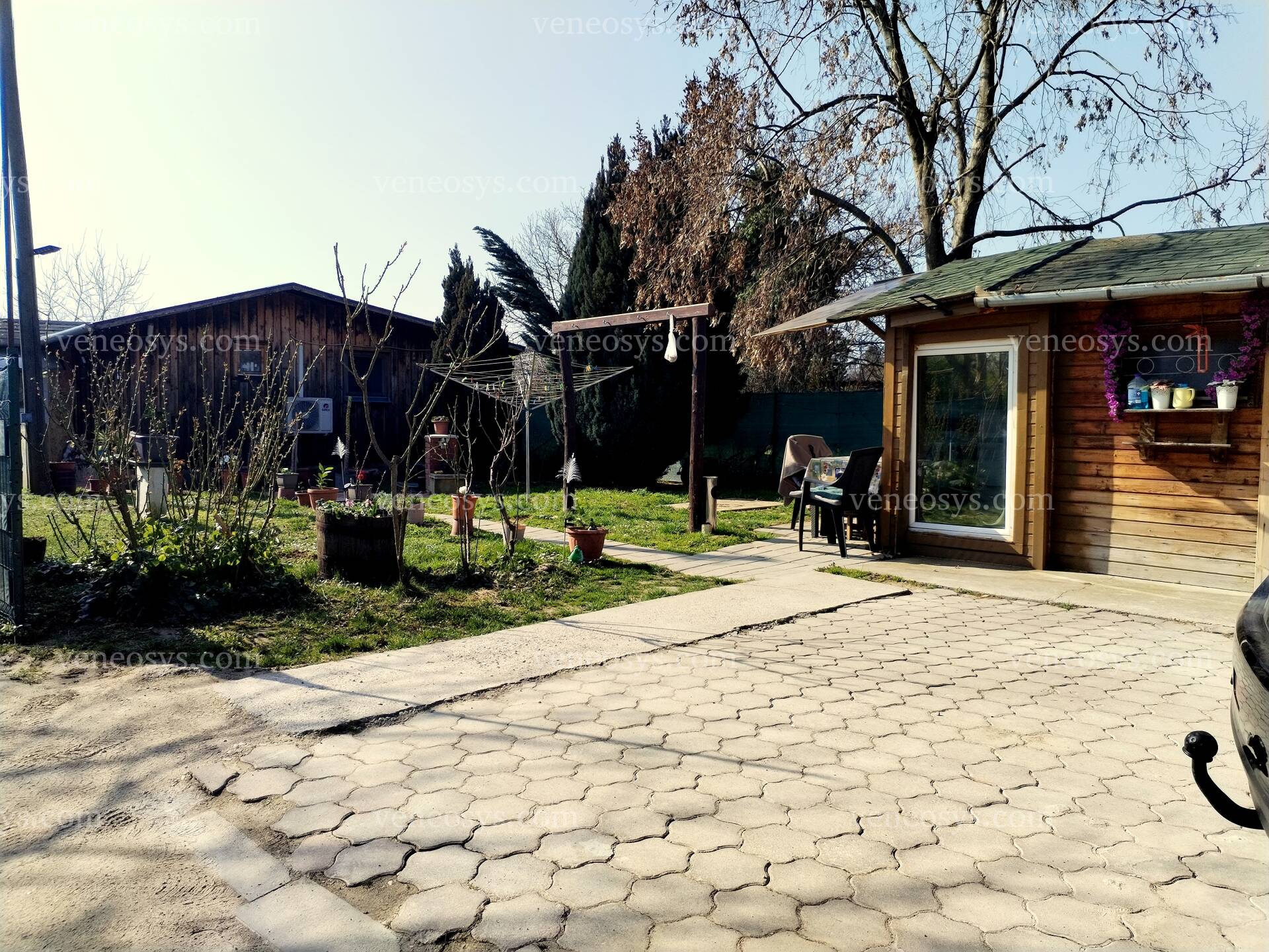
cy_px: 476
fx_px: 1063
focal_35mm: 29
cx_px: 634
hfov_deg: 61.7
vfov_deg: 48.2
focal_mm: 4.75
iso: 100
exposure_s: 1/1827
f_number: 1.8
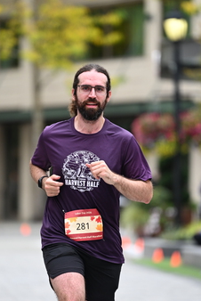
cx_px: 84
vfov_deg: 6.3
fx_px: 2716
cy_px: 168
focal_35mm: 325
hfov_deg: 4.2
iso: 640
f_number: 2.8
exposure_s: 1/2000
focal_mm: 200
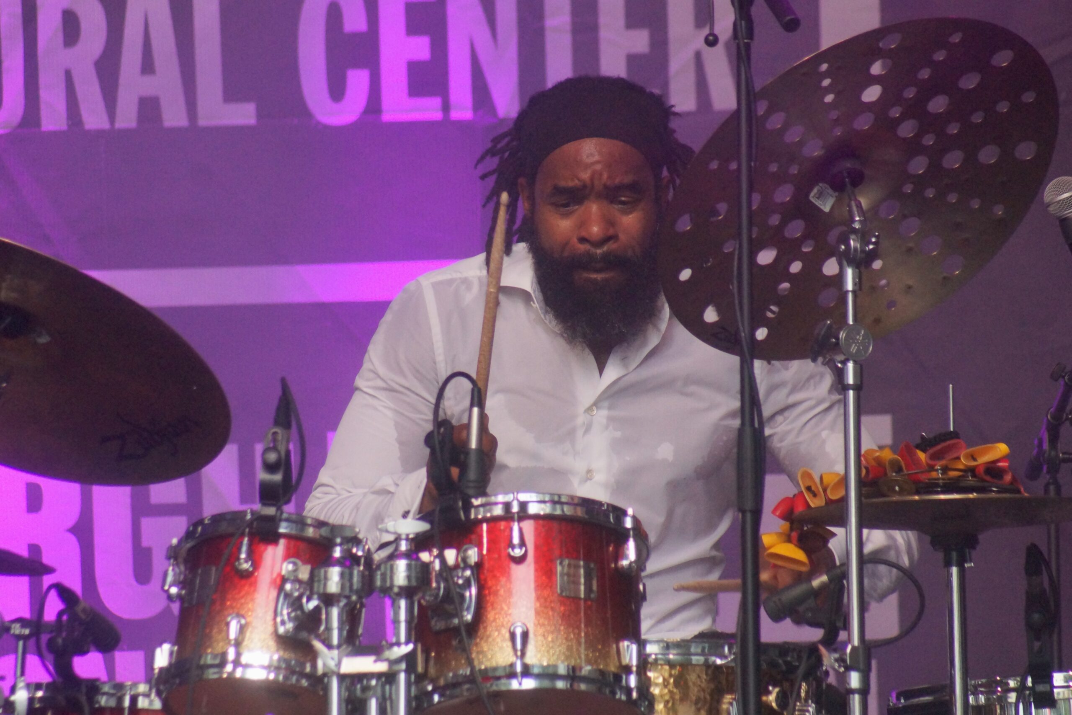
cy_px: 358
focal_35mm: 345
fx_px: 10273
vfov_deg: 4.0
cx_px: 536
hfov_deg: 6.0
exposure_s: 1/400
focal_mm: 230
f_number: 5.6
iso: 1250
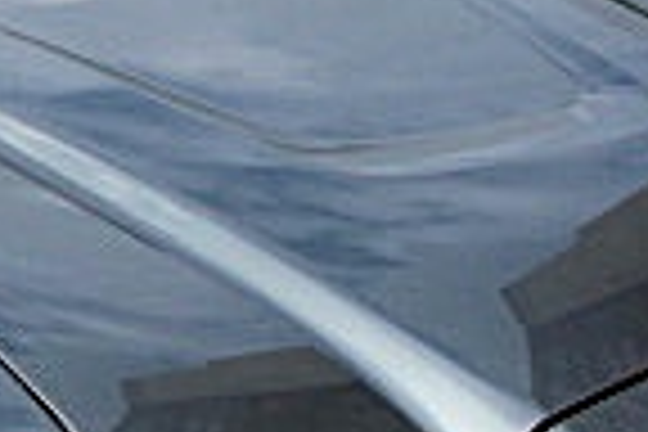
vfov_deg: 8.3
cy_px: 180
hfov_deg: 12.2
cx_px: -45
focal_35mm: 166
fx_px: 2988
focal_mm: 6.3
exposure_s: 1/320
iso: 50
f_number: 2.8
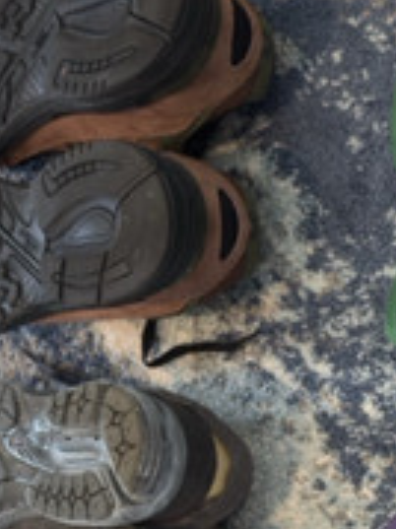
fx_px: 1313
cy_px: 532
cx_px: 322
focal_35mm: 86
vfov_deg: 21.9
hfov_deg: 17.0
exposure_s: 1/60
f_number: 1.78
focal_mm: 6.76
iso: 320
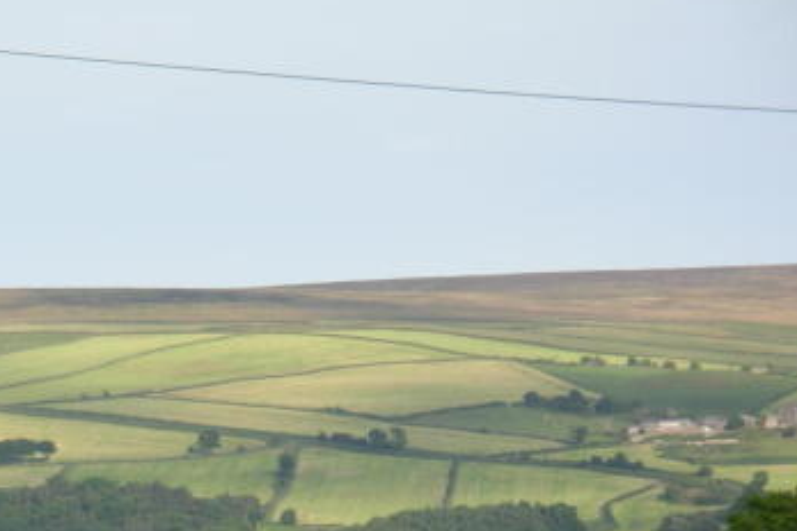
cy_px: 450
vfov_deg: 4.4
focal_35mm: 314
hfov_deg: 6.6
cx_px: 182
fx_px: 6951
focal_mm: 29.8
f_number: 5
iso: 79
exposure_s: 1/256
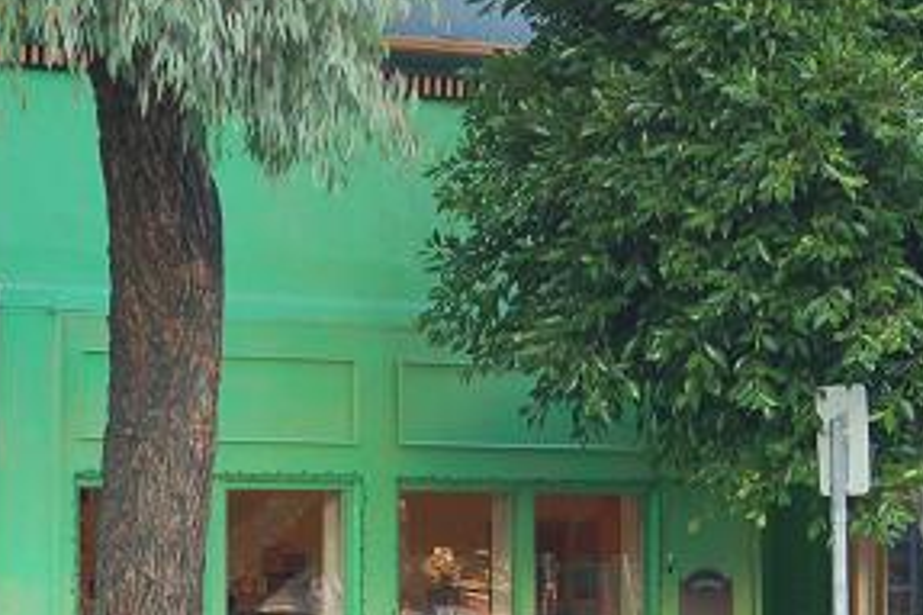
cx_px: 132
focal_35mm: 201
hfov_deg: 10.2
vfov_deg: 6.8
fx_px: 5150
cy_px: 544
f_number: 4
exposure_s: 1/80
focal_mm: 70
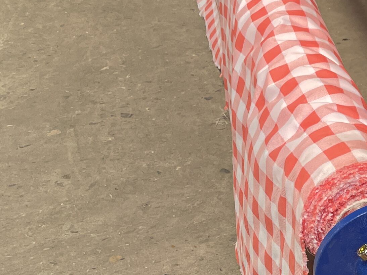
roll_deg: -1.2
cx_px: 607
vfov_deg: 15.3
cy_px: 64
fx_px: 1018
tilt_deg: -26.4
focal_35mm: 96
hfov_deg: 17.5
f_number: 1.6
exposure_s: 1/121
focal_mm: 4.2
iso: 40
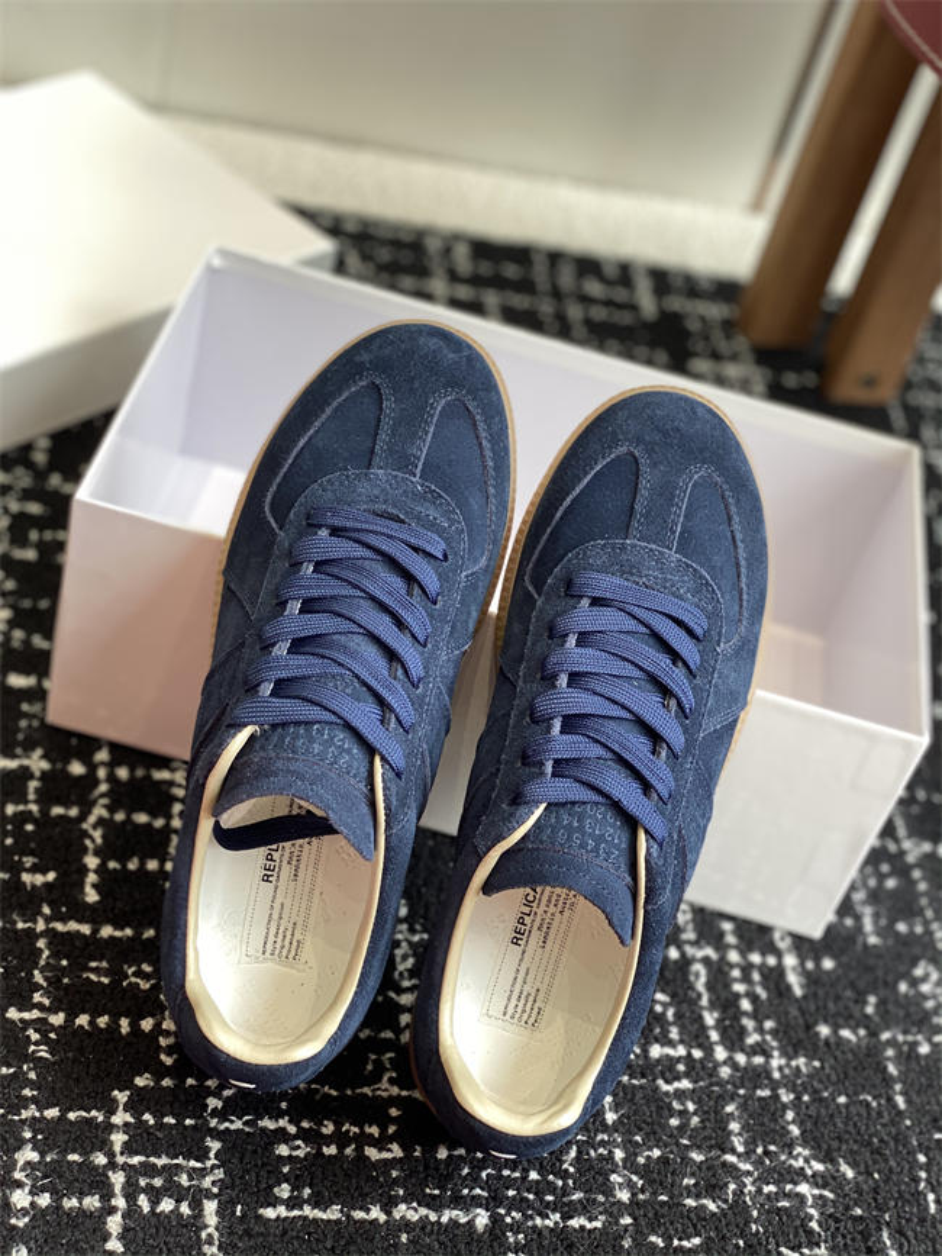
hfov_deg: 28.0
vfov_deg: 36.8
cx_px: 471
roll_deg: -17.9
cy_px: 628
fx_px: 1886
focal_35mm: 52
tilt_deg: -39.4
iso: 50
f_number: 2
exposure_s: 1/122
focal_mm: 6
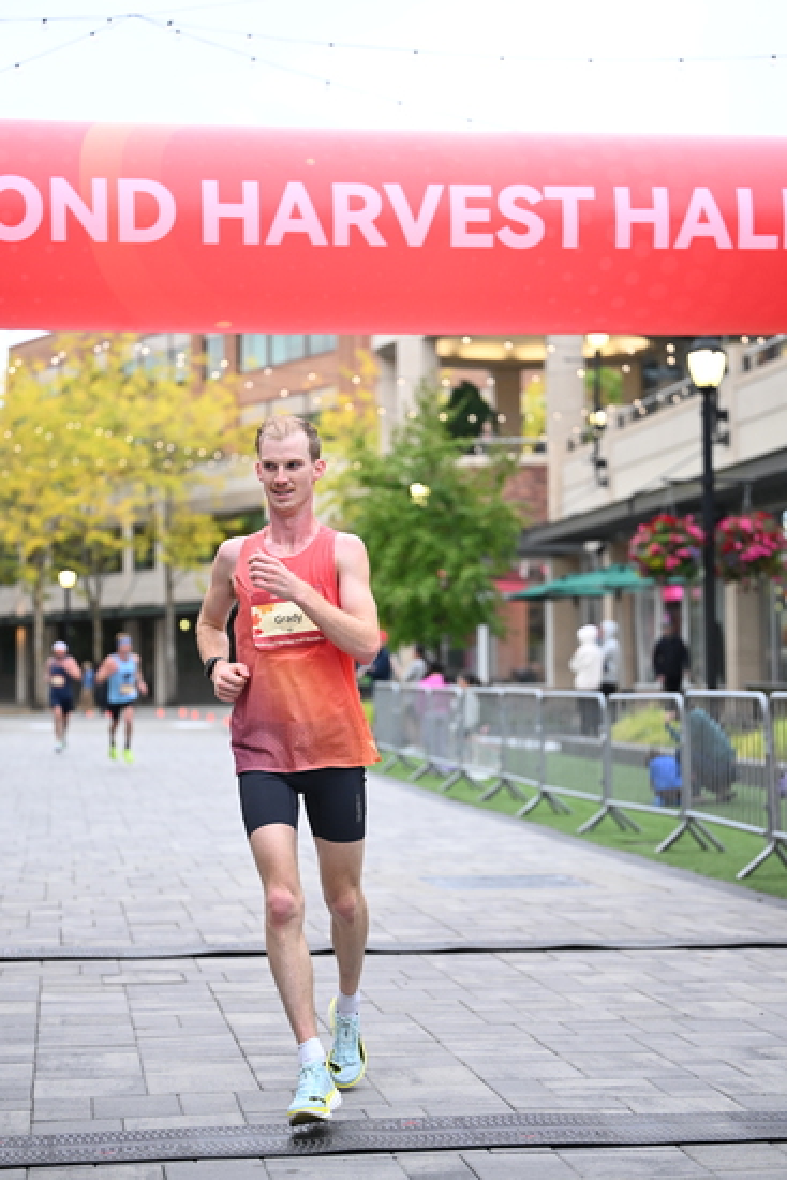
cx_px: 394
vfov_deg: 28.4
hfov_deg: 19.2
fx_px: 2327
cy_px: 590
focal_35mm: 71
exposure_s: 1/800
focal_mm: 71
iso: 1600
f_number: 2.8
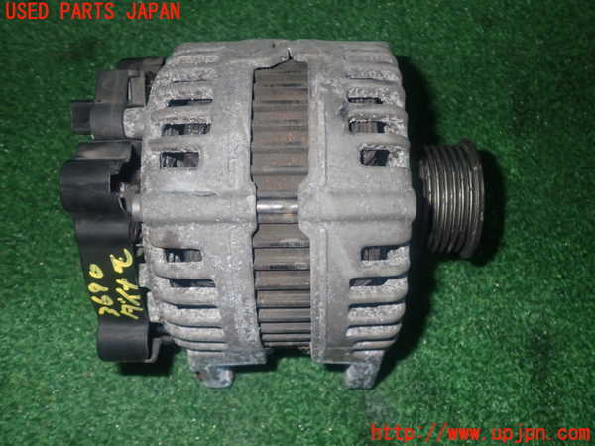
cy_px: 223
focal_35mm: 32
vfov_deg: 44.2
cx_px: 298
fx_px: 550
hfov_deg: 56.8
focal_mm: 5.79
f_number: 7.1
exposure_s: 1/30
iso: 400
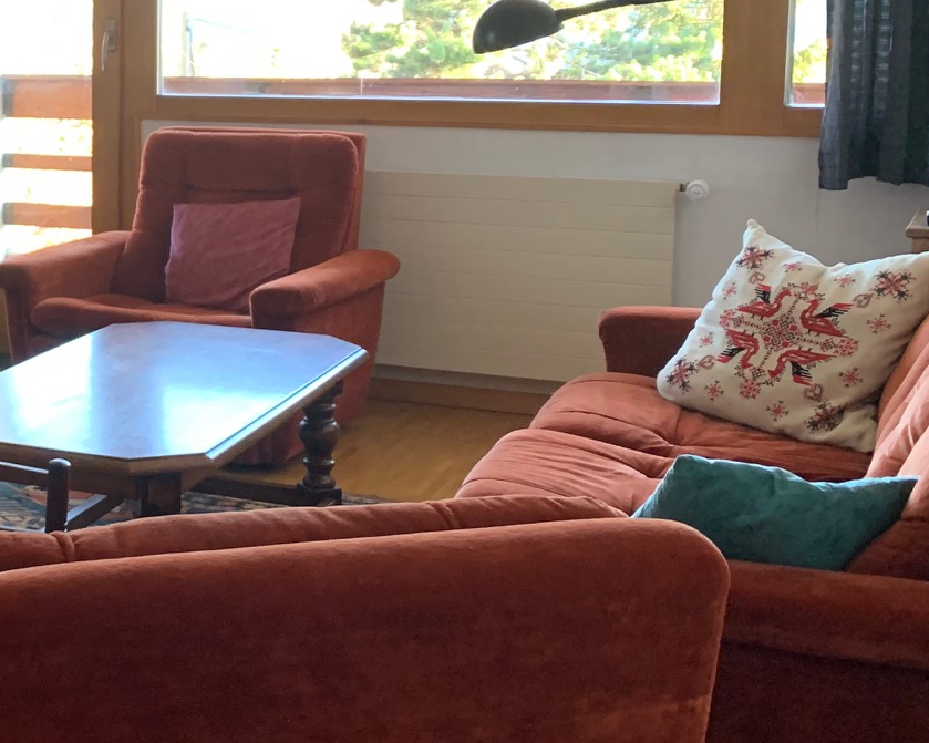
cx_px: -102
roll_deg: +0.0
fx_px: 1677
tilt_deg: -6.2
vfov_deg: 24.7
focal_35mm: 61
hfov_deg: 28.1
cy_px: 195
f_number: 1.8
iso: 400
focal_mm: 4.25
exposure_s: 1/49
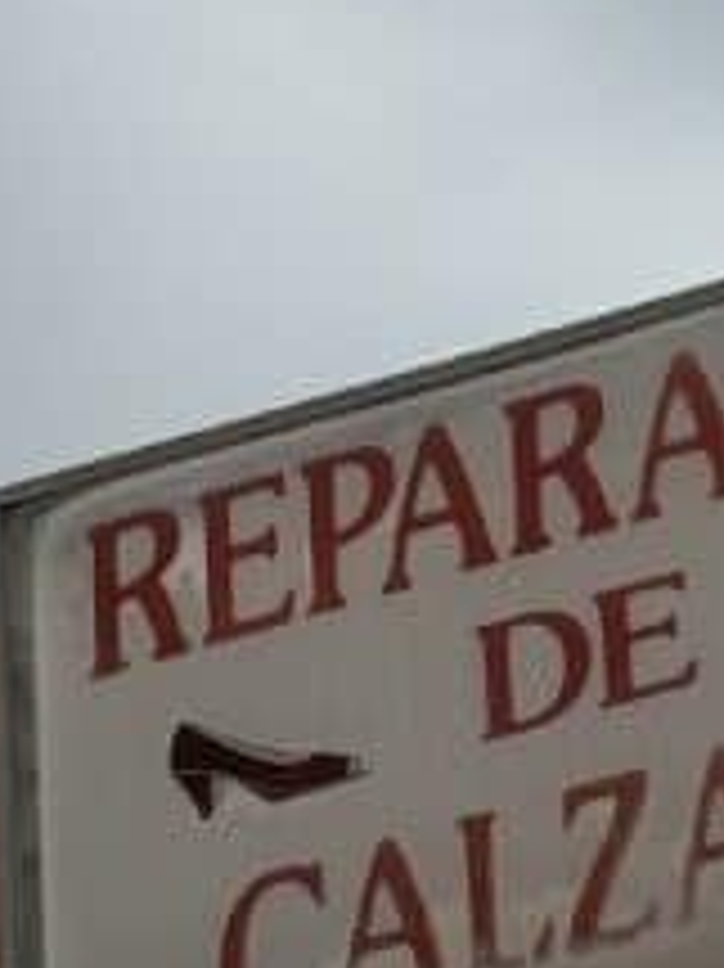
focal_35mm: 321
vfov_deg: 6.2
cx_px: 4
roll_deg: +1.5
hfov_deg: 4.6
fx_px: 8961
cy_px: 878
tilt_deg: +30.2
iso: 50
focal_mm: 6.76
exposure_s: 1/13333
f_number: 1.78
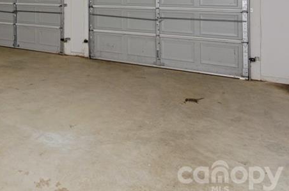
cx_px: 29
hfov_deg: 49.7
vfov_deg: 34.2
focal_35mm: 34
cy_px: -12
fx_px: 272
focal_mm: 10
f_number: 8
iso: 320
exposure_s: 1/60
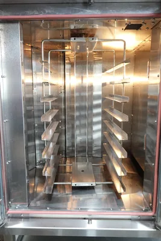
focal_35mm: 30
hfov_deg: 43.6
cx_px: 80
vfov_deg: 61.9
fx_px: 201
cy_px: 120
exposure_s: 1/30
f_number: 3.2
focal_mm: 11.29
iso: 1000
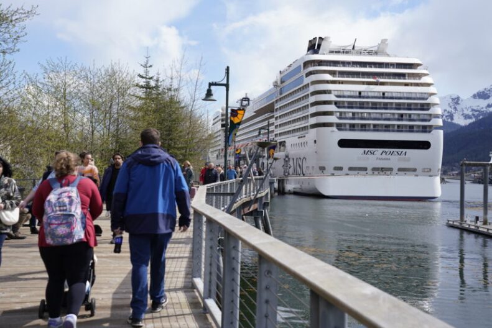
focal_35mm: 44
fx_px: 602
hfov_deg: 44.5
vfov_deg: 30.5
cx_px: 246
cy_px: 164
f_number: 5.6
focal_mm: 44
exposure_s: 1/1250
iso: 250
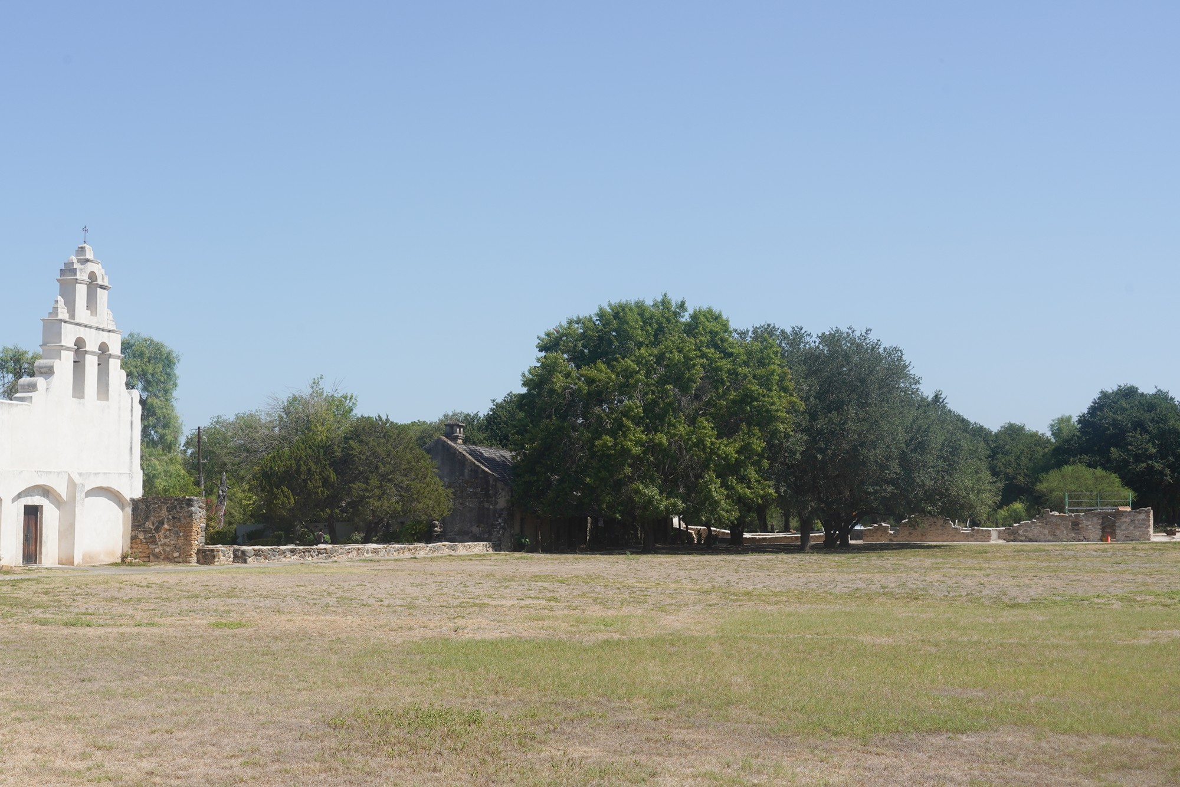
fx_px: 1147
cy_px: 394
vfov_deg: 37.9
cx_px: 590
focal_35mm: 35
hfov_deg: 54.4
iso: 100
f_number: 16
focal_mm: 35
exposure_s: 1/100
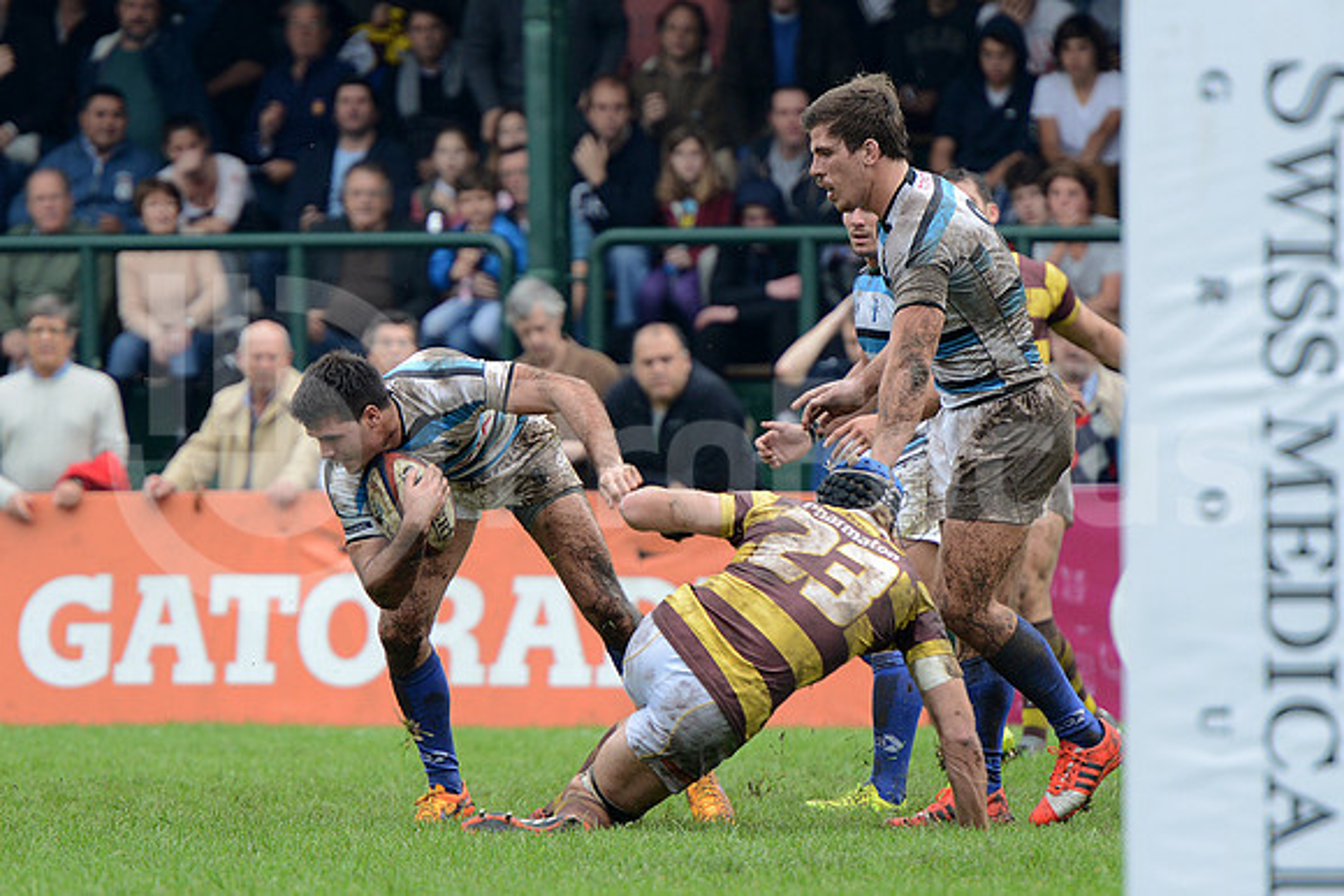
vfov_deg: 4.9
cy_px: 448
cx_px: 672
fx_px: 10455
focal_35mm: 280
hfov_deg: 7.4
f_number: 4
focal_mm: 280
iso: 500
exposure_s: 1/500
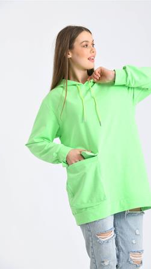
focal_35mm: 153
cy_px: 135
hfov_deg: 7.9
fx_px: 1091
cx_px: 85
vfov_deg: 14.1
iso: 100
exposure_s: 1/160
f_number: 9
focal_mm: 145
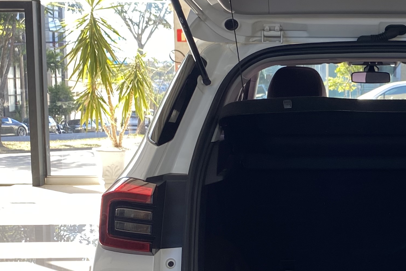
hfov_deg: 26.4
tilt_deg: -6.3
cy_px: 173
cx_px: 398
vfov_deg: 18.6
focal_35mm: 73
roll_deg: -0.1
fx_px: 823
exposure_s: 1/220
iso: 32
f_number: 1.8
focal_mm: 4.25
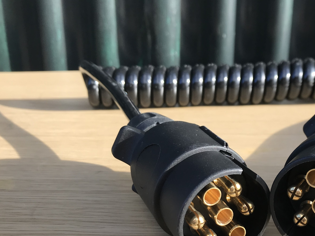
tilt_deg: -22.0
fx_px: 437
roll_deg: -2.9
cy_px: 159
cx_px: 241
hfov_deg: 38.5
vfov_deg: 30.0
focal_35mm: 48
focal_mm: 3.99
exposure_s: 1/460
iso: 20
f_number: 1.8
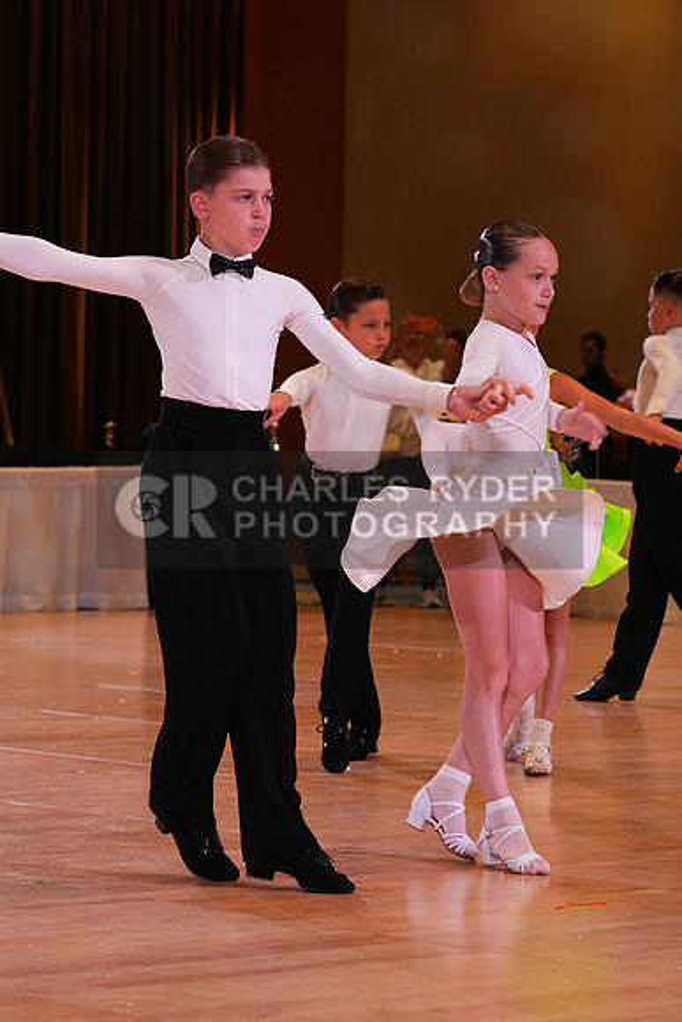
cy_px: 511
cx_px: 341
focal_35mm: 133
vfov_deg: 15.4
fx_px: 3777
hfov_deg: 10.3
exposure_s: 1/320
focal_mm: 133
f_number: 8
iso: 5000
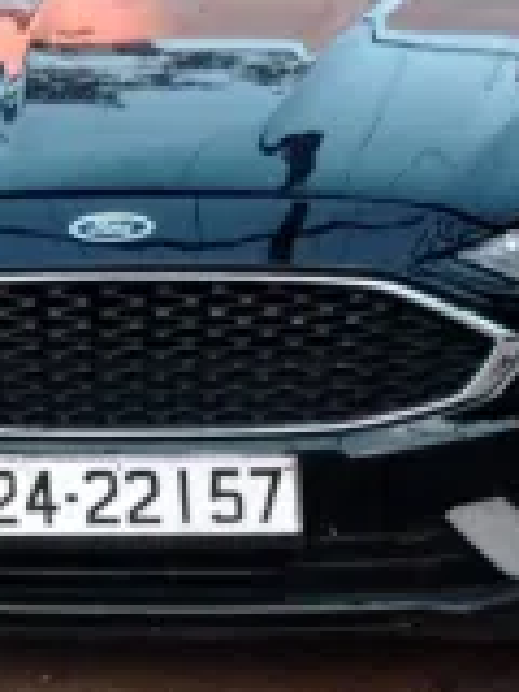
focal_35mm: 177
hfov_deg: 8.4
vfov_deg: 11.0
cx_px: 225
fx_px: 3538
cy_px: -39
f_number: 1.75
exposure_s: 1/50
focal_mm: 5.25
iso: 494
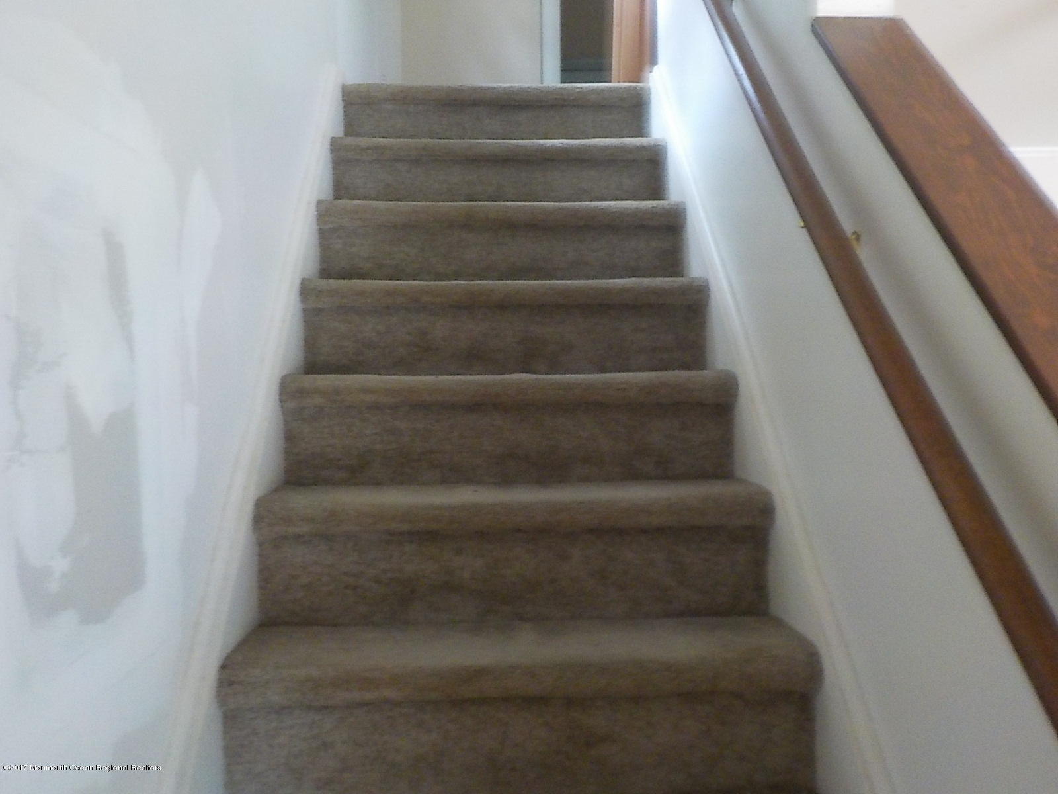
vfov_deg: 46.8
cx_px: 529
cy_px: 397
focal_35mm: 30
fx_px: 917
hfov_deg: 60.0
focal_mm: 4.1
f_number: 3.3
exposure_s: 1/8
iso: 500
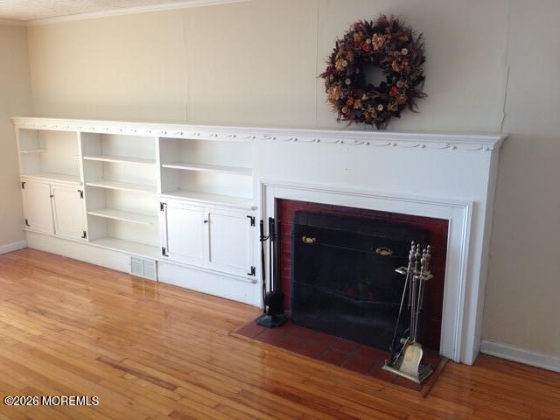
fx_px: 534
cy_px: 210
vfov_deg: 42.9
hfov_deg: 55.4
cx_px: 280
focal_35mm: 33
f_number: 2.4
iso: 64
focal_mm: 4.13
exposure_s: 1/120
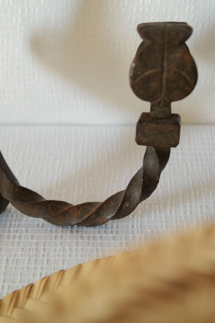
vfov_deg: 26.3
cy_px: 162
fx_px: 690
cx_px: 108
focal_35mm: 77
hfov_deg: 17.7
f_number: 6.3
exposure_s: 1/30
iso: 800
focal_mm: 50
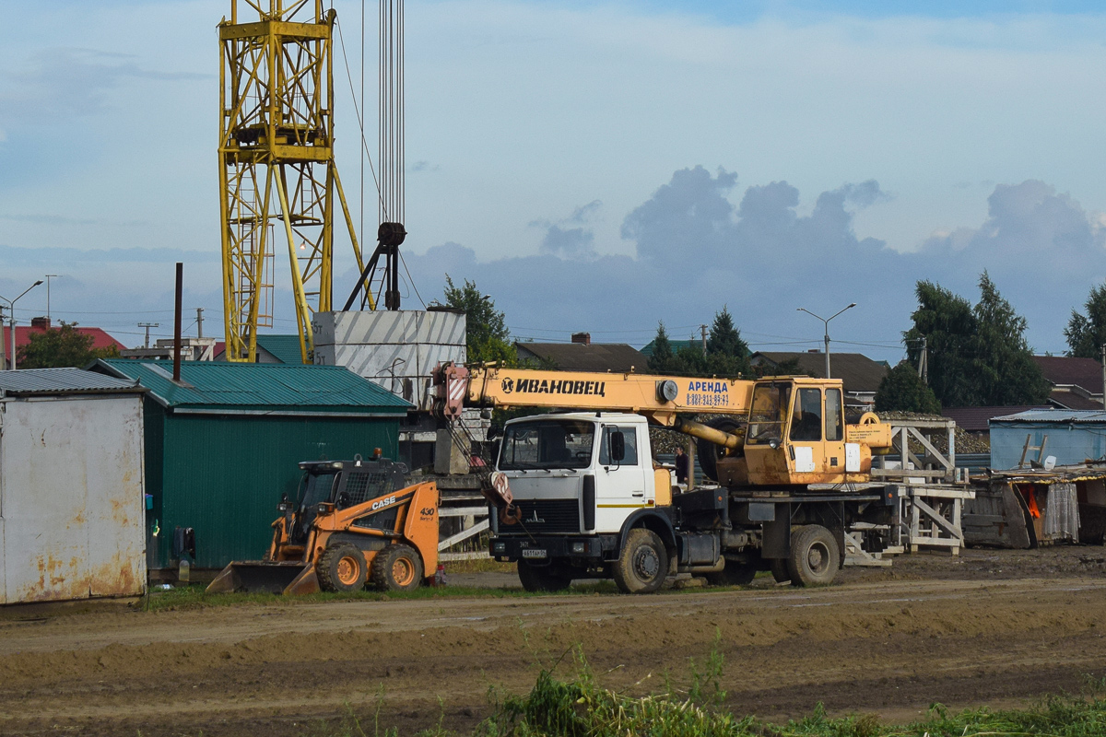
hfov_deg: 24.6
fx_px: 2534
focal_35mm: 82
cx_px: 553
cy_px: 368
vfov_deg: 16.6
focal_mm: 55
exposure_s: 1/1250
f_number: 7.1
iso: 400
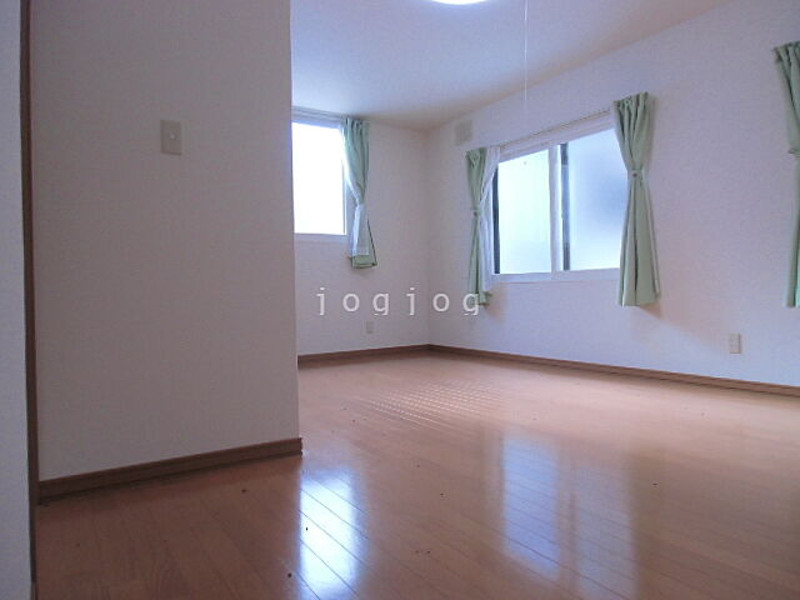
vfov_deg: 56.8
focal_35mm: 24
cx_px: 400
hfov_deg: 71.6
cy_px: 300
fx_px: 555
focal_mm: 4.24
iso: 200
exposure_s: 1/100
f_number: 3
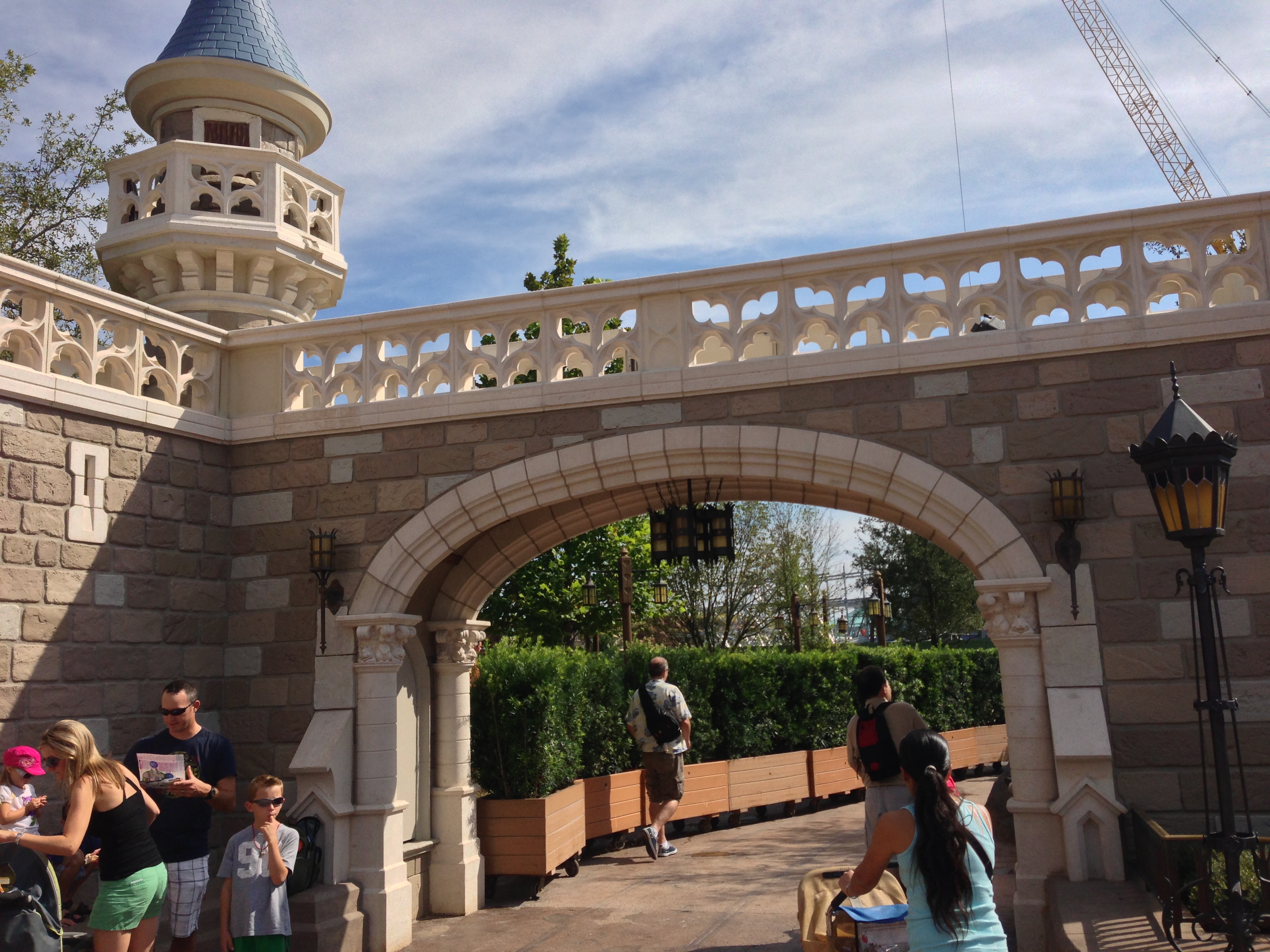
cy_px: 476
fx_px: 1211
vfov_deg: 42.9
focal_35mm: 33
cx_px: 635
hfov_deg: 55.4
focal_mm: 4.13
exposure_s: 1/1869
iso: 50
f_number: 2.4
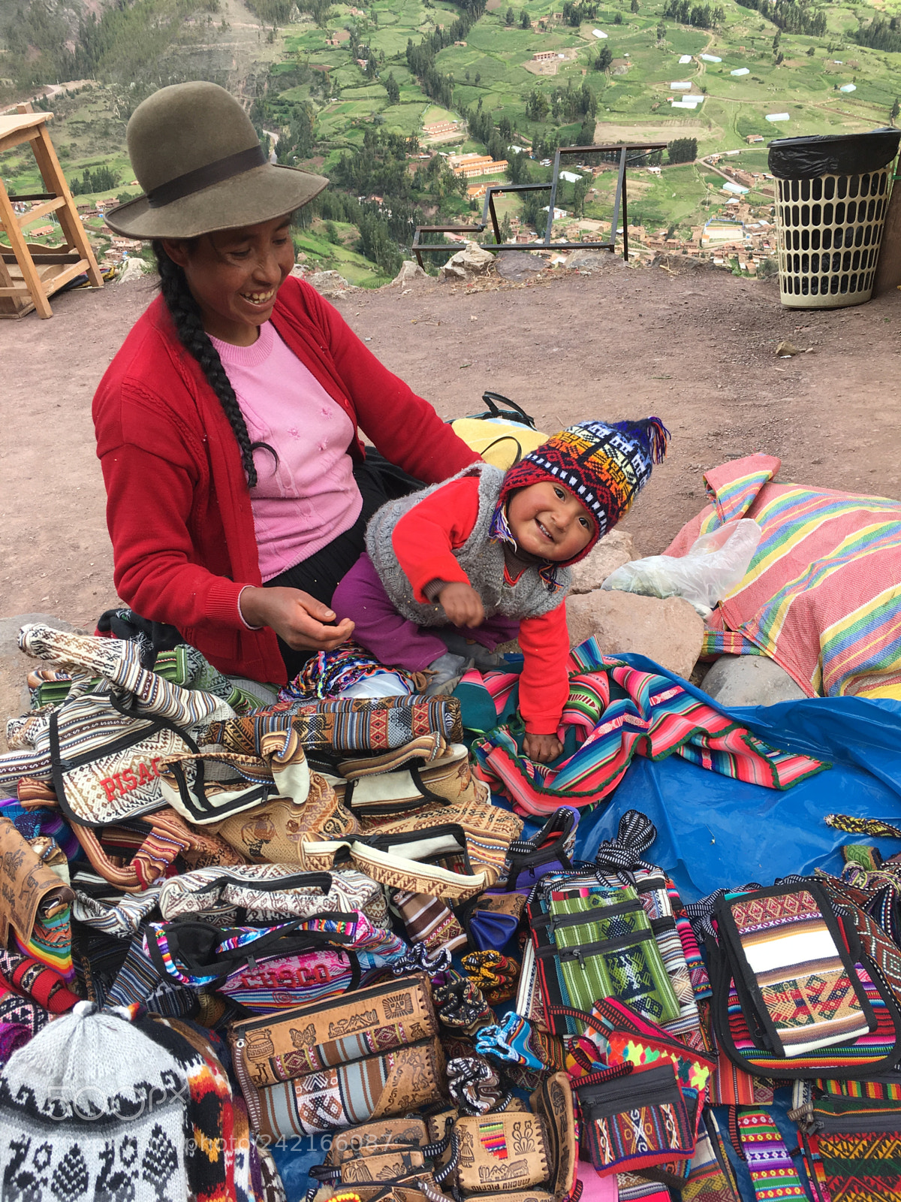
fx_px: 1006
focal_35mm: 29
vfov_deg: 61.7
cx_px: 450
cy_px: 601
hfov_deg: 48.2
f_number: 2.2
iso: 25
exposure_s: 1/345
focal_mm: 4.15
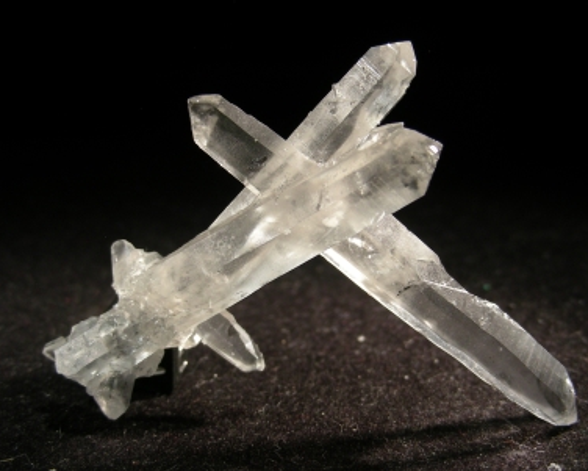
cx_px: 303
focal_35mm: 67
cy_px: 239
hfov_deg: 28.3
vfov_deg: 22.8
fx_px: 1166
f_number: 3.5
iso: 50
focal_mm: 10.5
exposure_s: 1/60.4
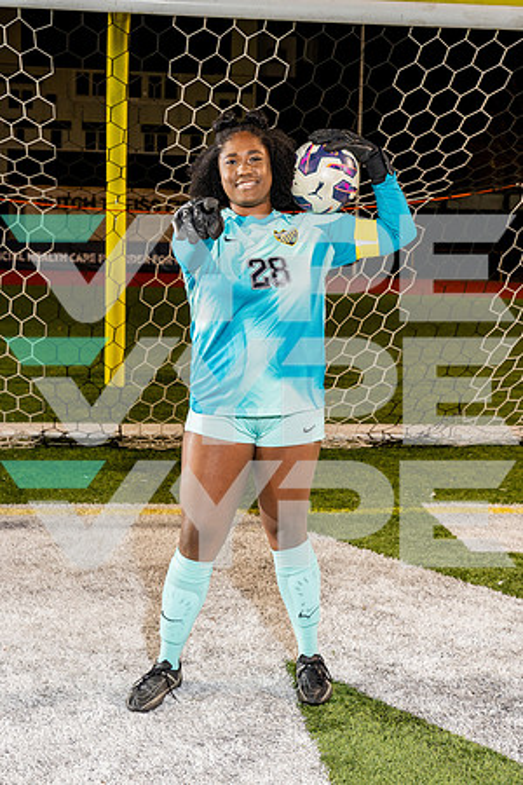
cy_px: 392
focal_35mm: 54
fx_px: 1177
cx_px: 262
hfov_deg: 25.1
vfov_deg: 36.9
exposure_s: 1/250
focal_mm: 54
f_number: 5.6
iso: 800
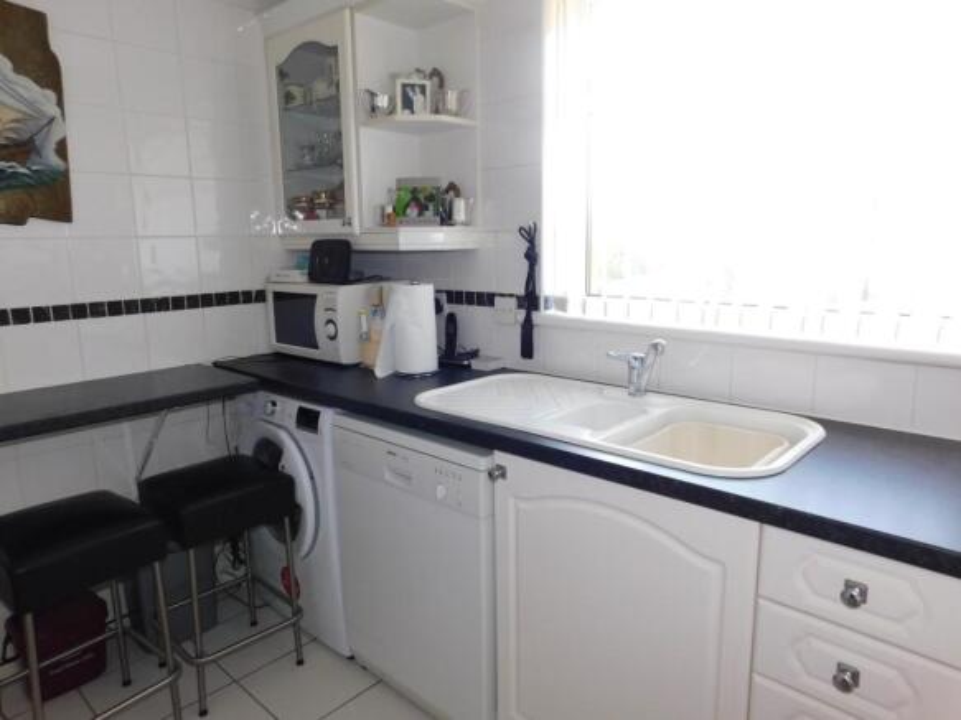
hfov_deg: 73.9
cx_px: 480
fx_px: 638
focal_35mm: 23
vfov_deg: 58.9
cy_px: 360
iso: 125
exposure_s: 1/40
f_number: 3
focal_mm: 4
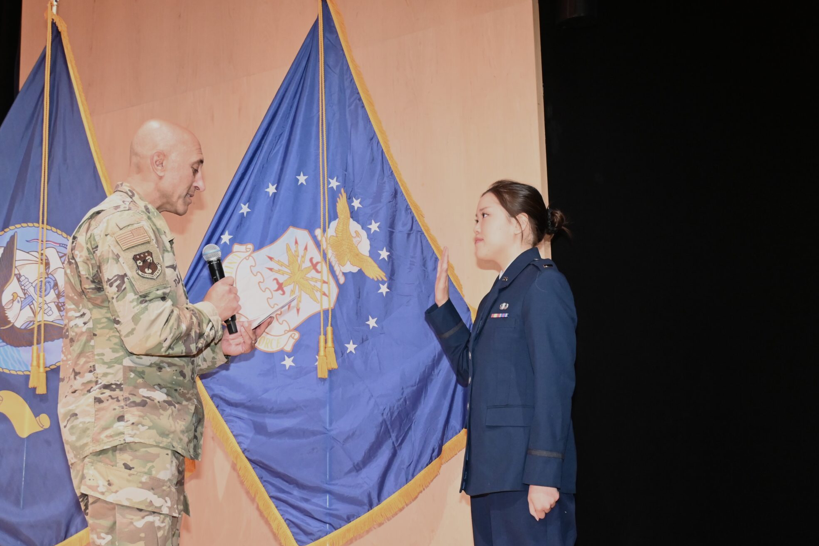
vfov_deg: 27.5
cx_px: 393
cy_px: 277
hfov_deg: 40.3
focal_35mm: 49
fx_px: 1115
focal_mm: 31.5
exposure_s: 1/60
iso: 3200
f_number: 5
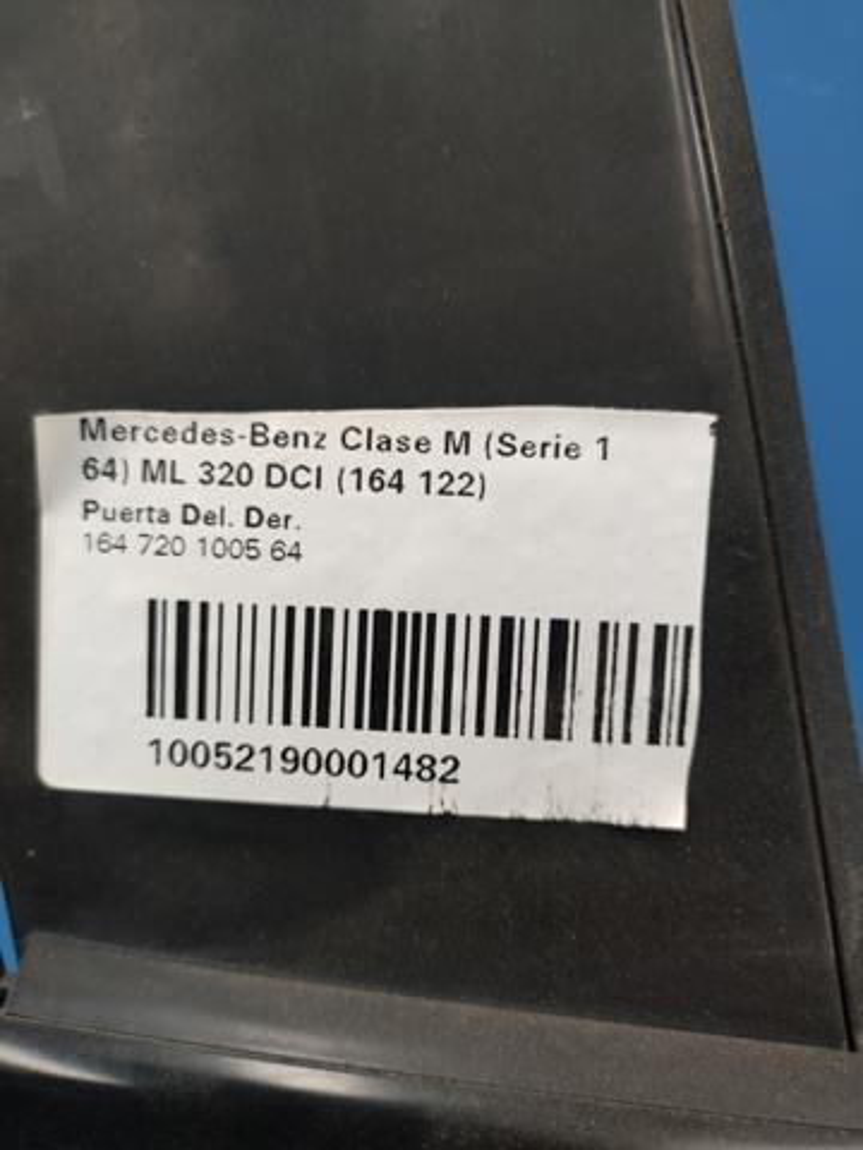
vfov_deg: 69.4
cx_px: 432
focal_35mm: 25
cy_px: 575
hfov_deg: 54.9
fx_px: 831
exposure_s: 1/50
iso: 873
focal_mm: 4.7
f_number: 1.79
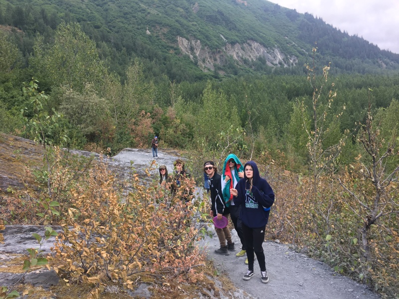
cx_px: 200
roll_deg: +4.2
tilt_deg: -7.5
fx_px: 334
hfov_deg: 61.7
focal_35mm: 29
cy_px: 150
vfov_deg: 48.2
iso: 25
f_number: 2.2
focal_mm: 4.15
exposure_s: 1/158
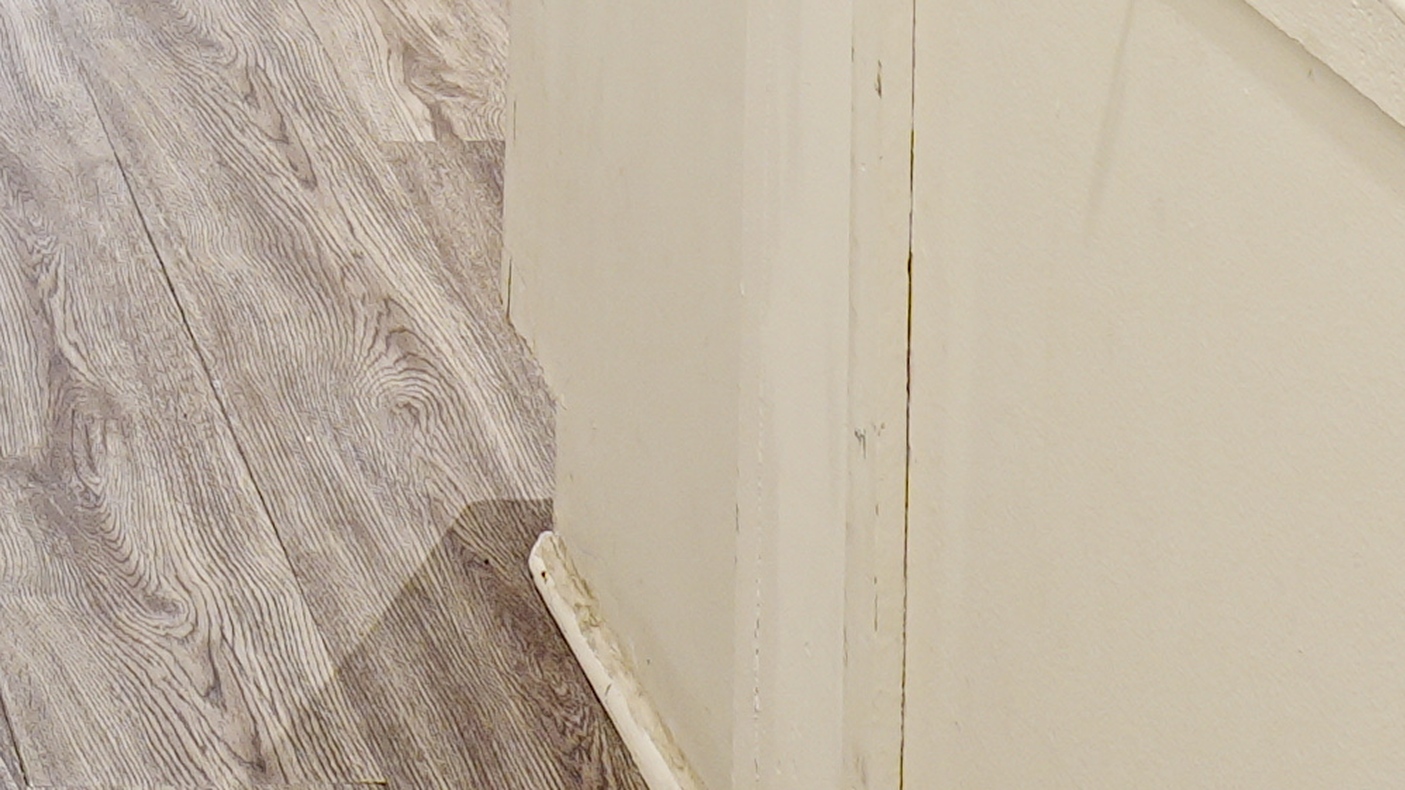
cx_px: -676
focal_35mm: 107
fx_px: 3995
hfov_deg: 17.9
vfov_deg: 9.2
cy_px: -1535
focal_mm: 11
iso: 100
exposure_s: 1.5
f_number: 8
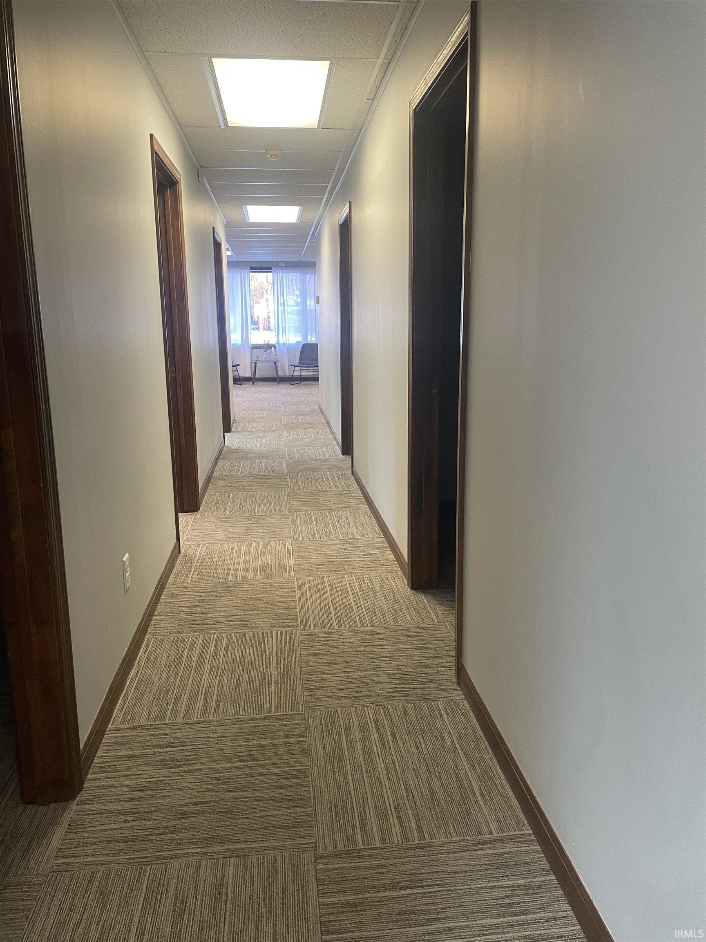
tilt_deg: -11.0
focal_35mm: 26
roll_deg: +1.4
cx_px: 353
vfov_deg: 67.3
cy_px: 471
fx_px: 707
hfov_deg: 53.1
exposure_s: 1/60
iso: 160
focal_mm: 4.2
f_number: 1.6
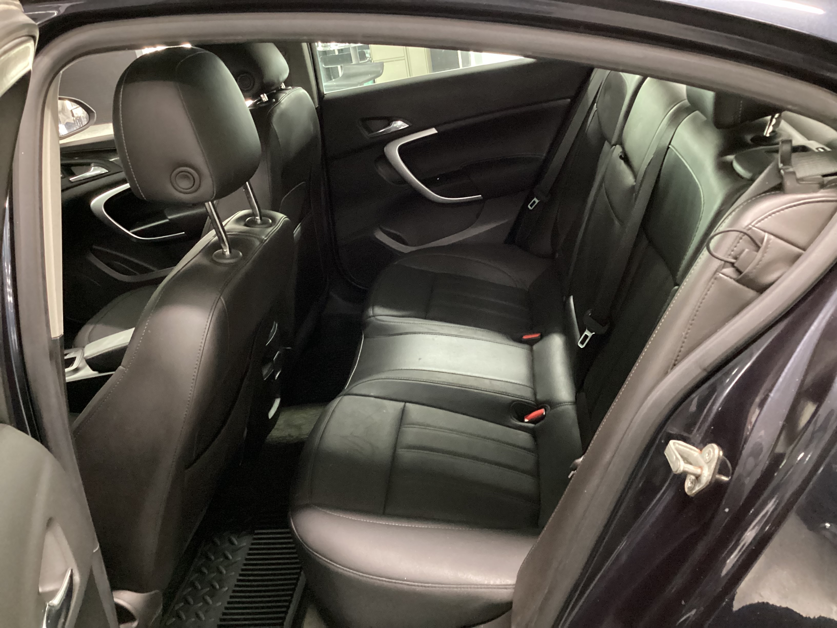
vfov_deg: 45.4
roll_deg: +9.6
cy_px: 314
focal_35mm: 31
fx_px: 750
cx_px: 418
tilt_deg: -26.2
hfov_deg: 58.4
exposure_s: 1/17
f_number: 2.4
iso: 640
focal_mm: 3.3
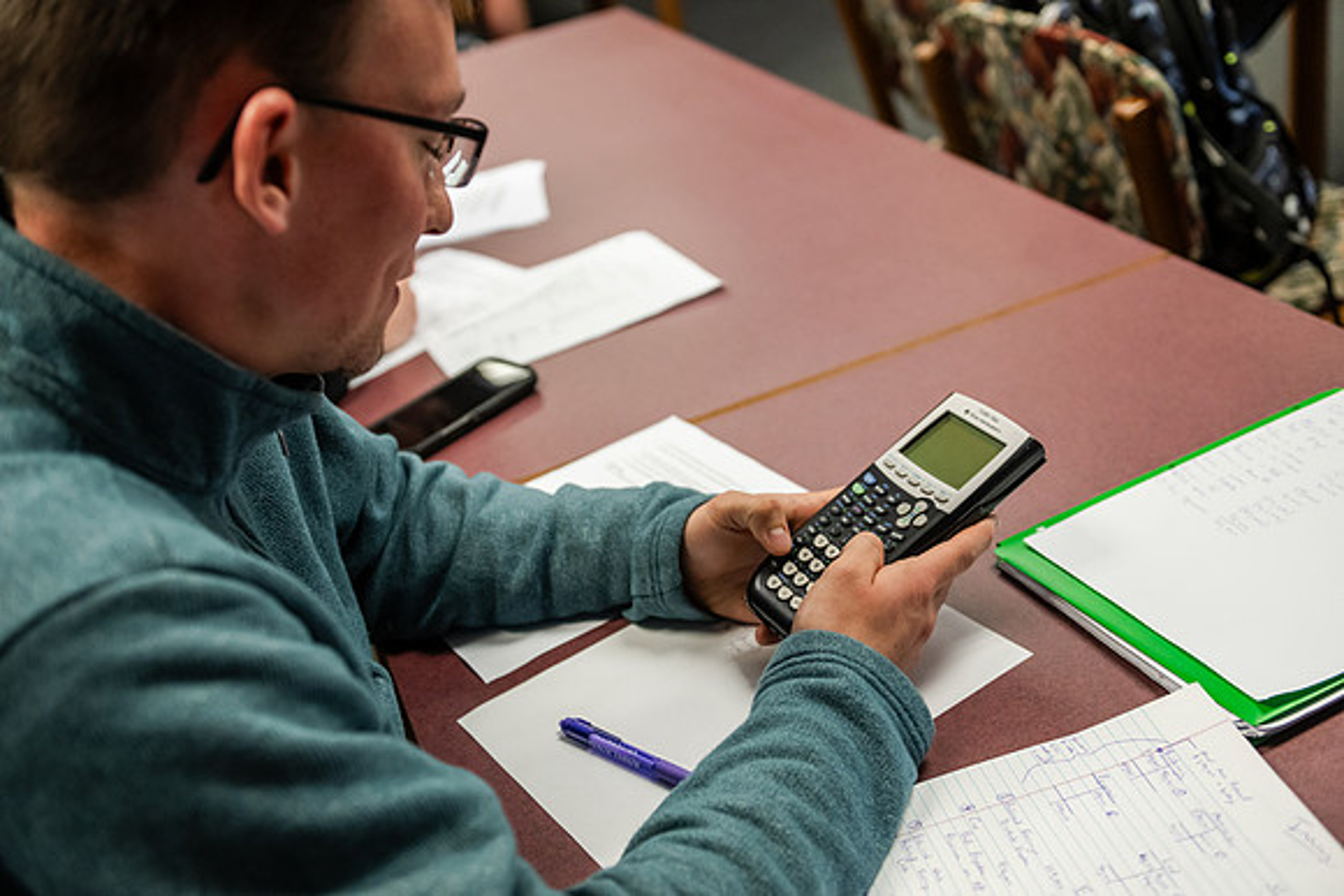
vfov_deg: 33.4
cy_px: 448
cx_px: 672
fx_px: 1494
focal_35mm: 40
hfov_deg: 48.4
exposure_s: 1/200
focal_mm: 40
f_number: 3.5
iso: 2000
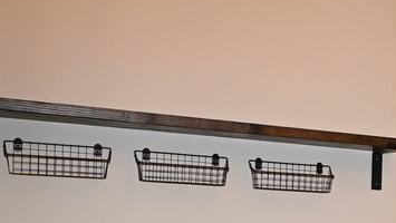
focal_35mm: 86
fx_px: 903
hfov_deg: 19.0
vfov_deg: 13.8
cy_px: 248
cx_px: 707
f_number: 4
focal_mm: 12
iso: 500
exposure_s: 1/60
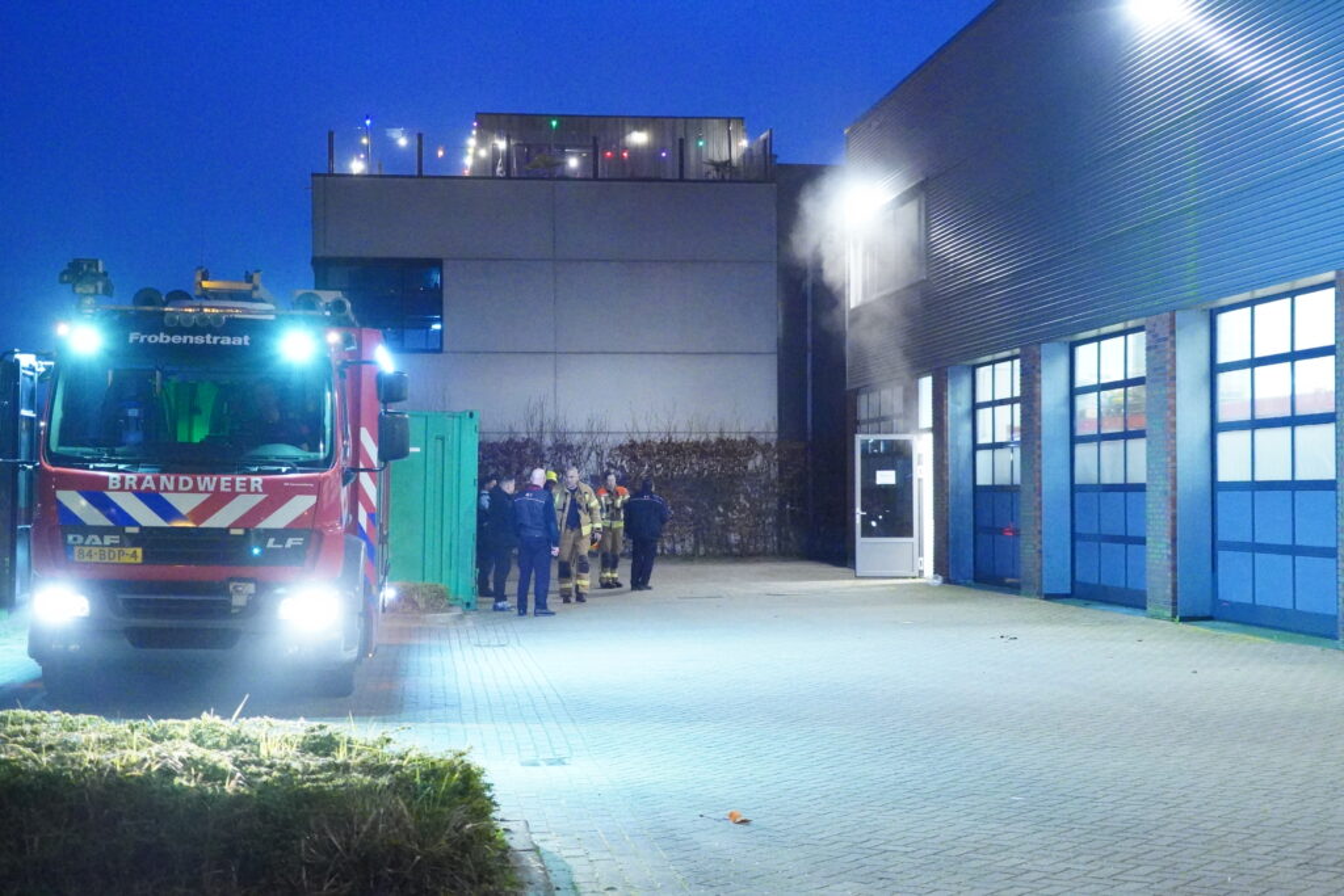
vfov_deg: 28.1
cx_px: 672
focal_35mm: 48
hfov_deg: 41.1
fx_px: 1792
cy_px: 448
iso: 40000
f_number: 4.5
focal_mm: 48
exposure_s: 1/80
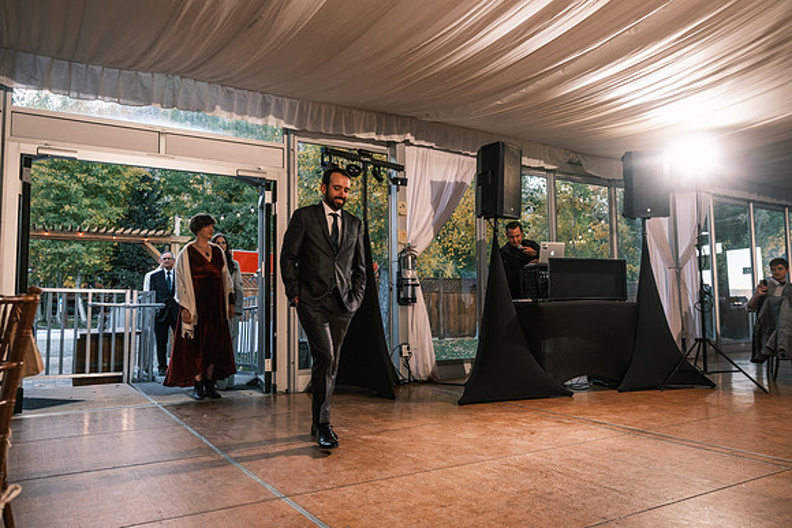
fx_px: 594
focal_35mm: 27
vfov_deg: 48.0
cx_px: 396
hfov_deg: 67.4
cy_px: 264
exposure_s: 1/250
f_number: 2.8
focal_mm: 18
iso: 400
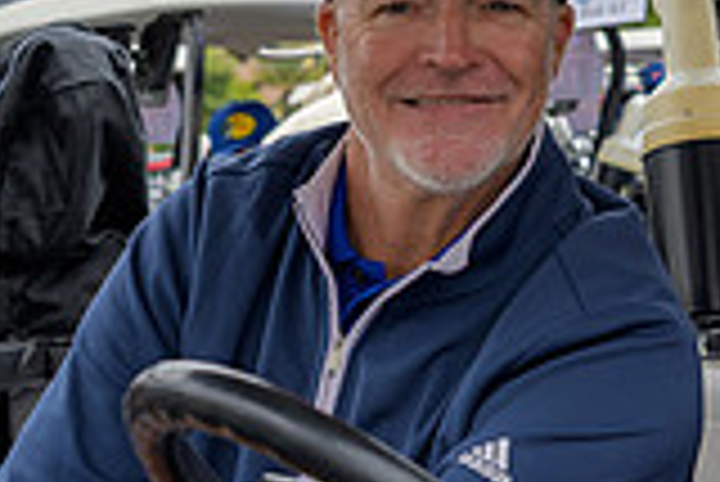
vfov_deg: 11.2
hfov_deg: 16.6
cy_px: 318
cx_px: 454
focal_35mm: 123
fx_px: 2462
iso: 100
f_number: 4
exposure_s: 1/200
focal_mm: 34
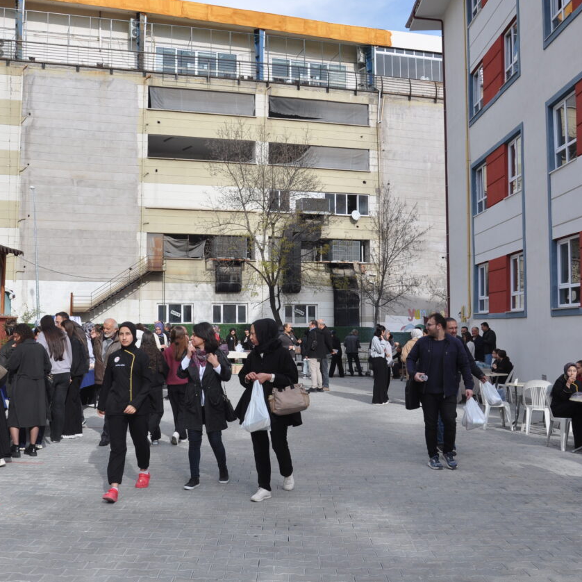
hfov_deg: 47.1
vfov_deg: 47.2
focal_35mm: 35
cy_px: 292
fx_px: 666
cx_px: 261
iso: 200
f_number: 8
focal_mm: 18
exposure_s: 1/250
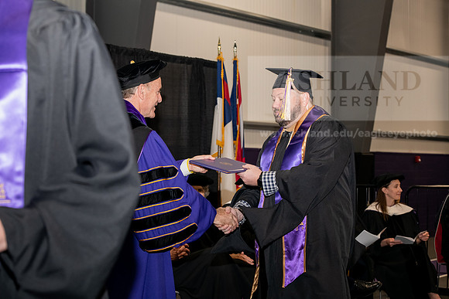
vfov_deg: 19.5
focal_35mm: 70
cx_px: 224
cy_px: 150
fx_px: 873
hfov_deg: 28.8
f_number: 5.6
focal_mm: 70
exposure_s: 1/200
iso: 1600
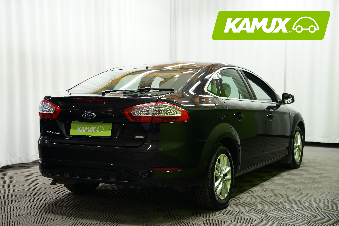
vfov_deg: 24.2
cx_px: 170
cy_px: 113
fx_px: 527
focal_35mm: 56
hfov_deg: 35.6
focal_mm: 56
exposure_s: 1/20
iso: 500
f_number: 4.5
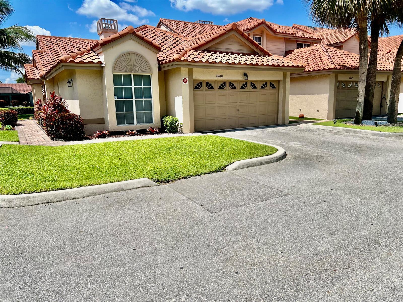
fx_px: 303
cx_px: 202
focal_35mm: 26
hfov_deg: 67.3
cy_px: 151
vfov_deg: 53.1
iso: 50
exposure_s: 1/5319
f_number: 1.5
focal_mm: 5.7
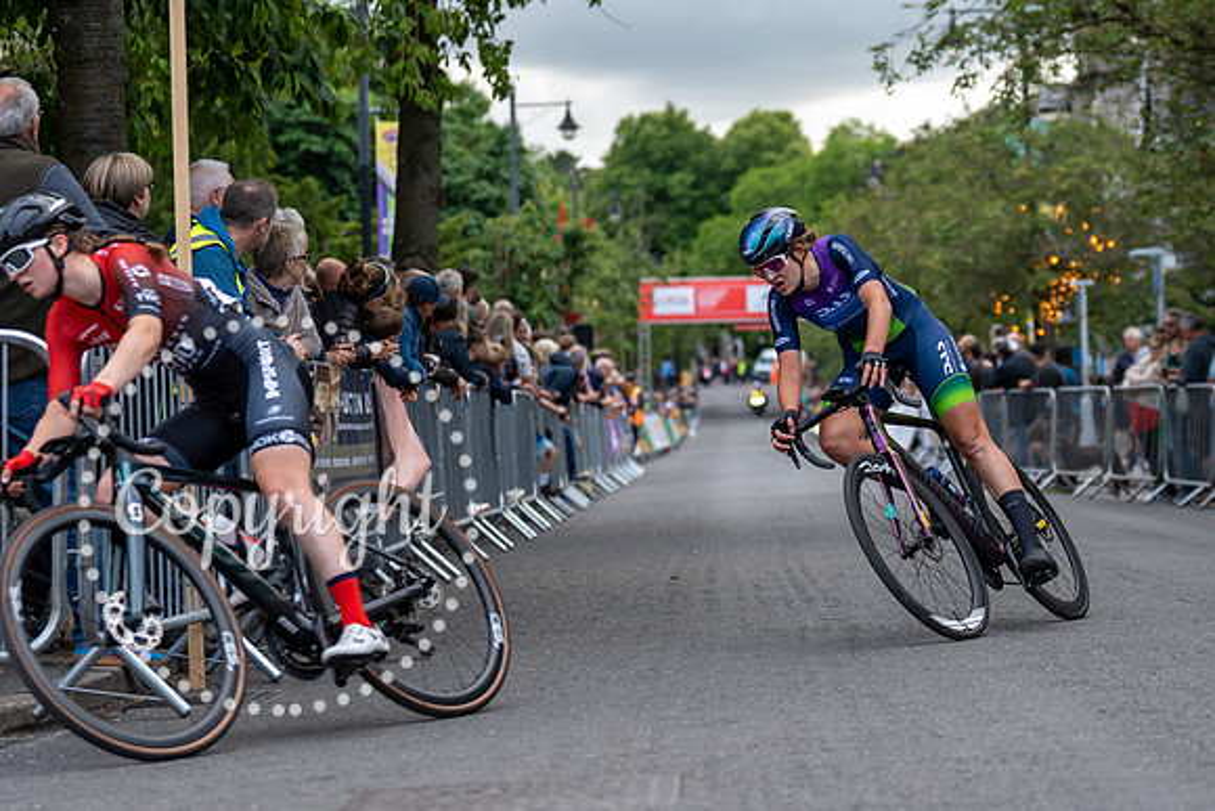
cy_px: 300
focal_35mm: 97
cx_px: 765
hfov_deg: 20.9
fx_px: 3281
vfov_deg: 14.1
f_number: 2.8
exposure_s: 1/800
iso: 640
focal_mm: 70
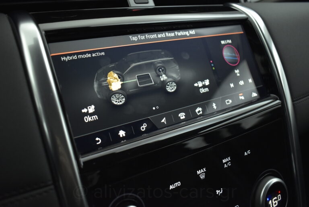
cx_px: 154
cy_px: 104
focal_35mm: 32
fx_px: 271
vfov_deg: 41.8
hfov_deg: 59.5
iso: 1600
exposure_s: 1/125
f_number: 3.8
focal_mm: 21
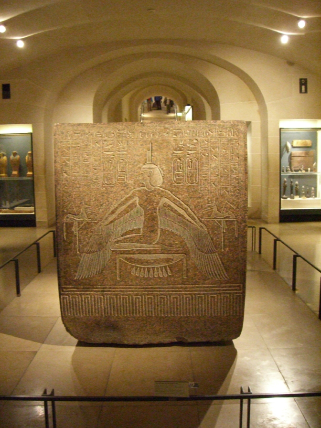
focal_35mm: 38
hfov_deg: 37.7
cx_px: 160
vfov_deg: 49.0
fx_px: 470
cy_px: 214
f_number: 2.7
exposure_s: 1/15
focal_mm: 6.2
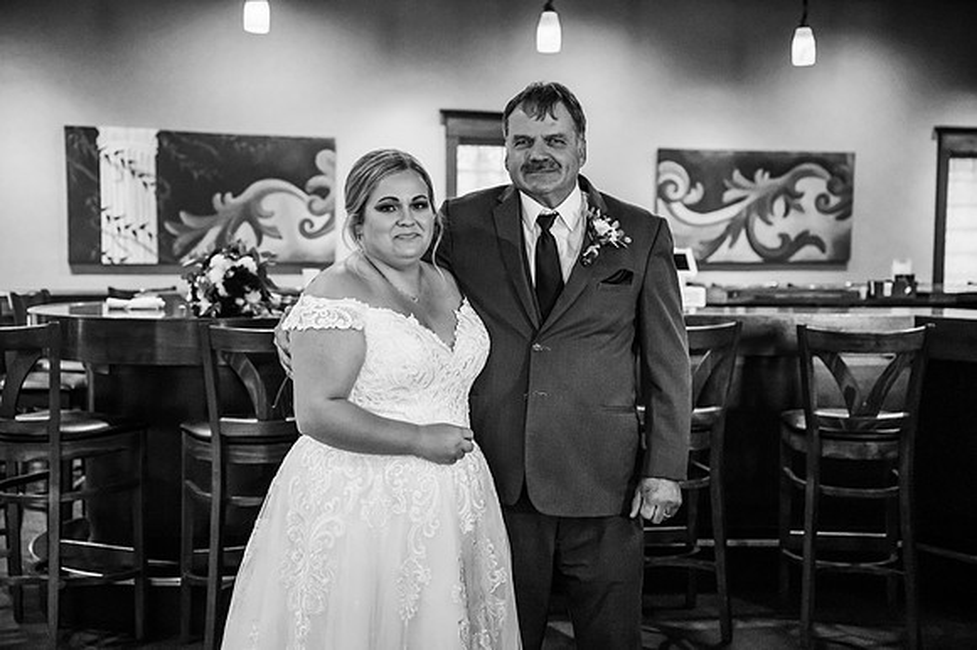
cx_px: 488
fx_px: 1302
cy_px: 325
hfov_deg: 41.1
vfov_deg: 28.0
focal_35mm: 48
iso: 2000
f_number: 3.2
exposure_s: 1/200
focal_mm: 48
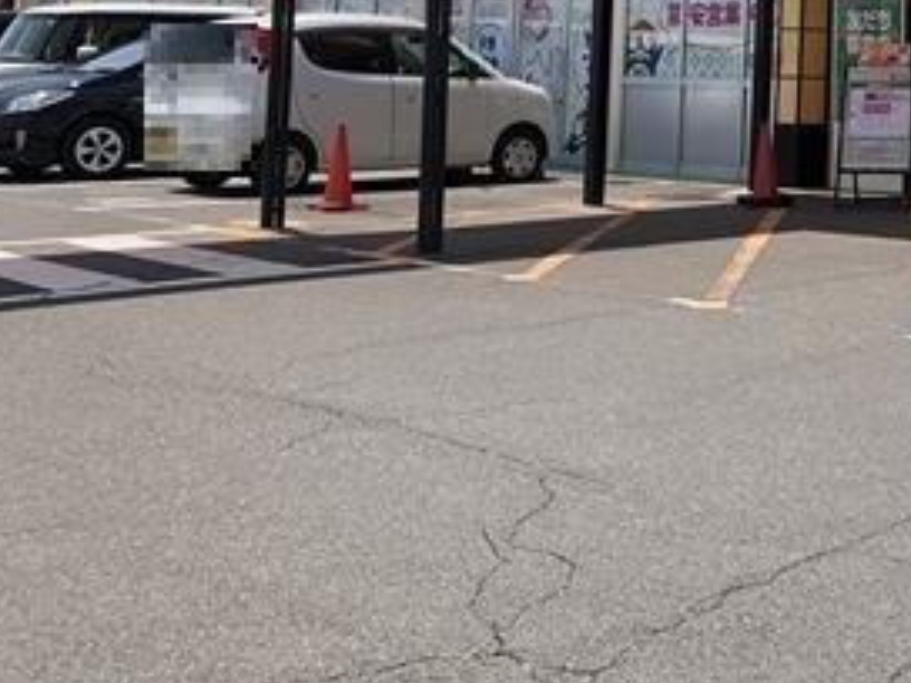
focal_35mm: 66
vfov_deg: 21.2
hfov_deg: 26.6
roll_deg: -1.6
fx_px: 1737
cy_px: -54
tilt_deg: +6.2
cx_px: 1048
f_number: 1.8
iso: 20
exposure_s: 1/1412
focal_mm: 3.99
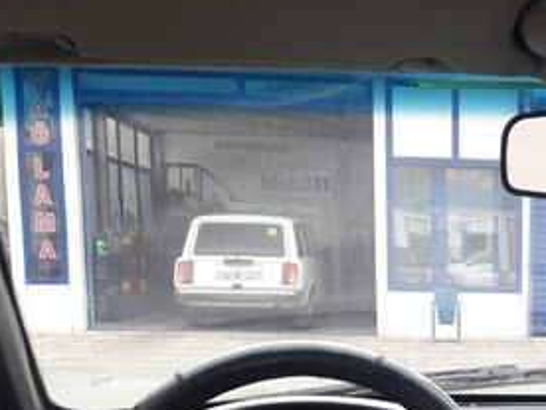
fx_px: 1057
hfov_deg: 27.3
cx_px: 550
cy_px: 468
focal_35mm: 67
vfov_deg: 20.7
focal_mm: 3.7
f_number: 1.9
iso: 40
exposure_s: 1/100
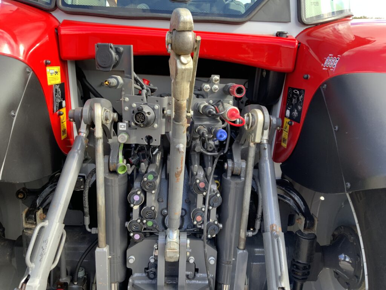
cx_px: 193
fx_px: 323
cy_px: 145
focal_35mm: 29
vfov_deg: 48.2
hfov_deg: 61.7
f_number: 1.8
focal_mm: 3
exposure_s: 1/122
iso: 20
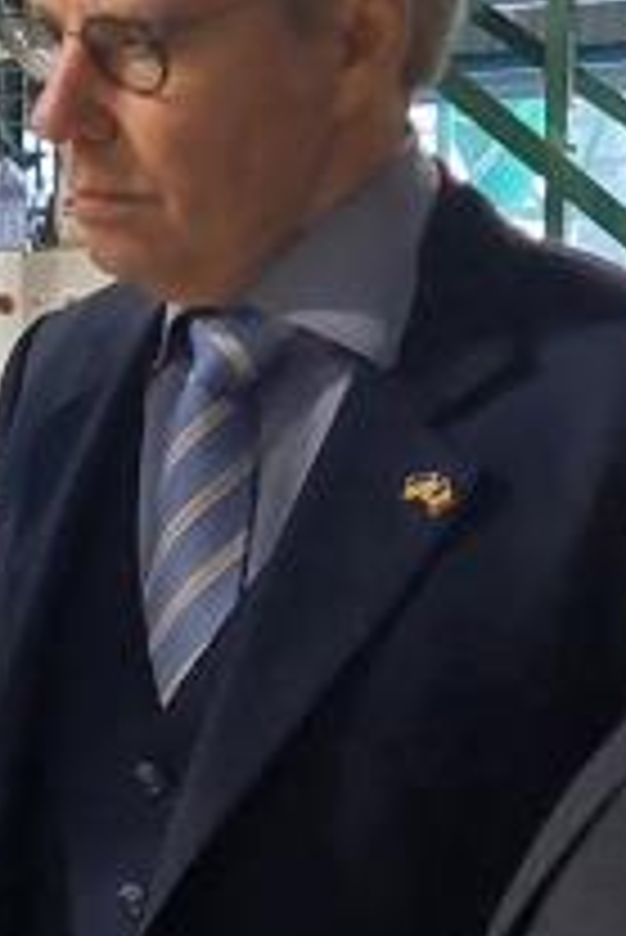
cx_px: -315
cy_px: 716
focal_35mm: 123
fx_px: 3203
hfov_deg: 10.8
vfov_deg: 16.5
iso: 640
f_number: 1.8
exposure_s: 1/25
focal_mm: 5.23
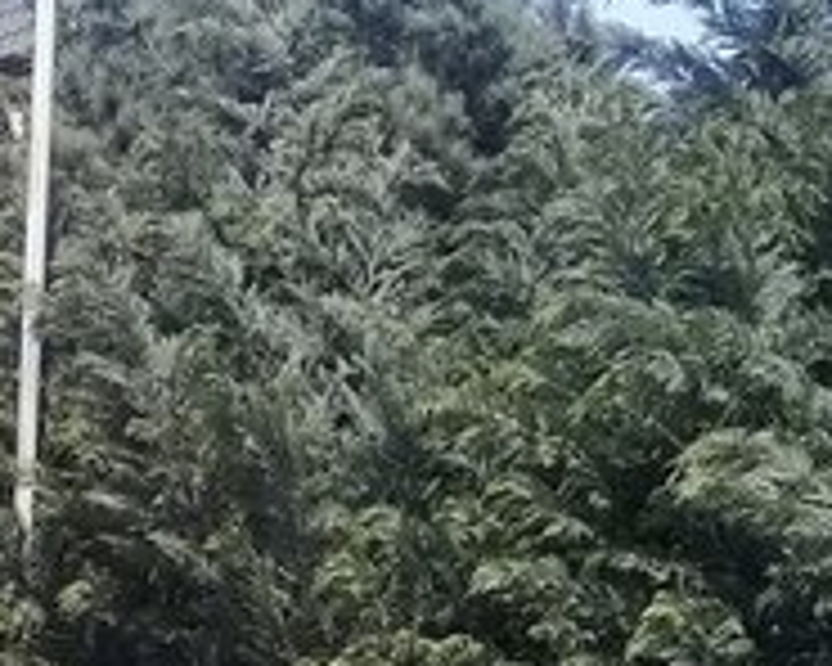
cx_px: 103
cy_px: 1091
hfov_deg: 17.5
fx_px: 2659
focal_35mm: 108
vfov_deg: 13.2
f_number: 2.2
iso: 50
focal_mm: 3.3
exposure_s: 1/858
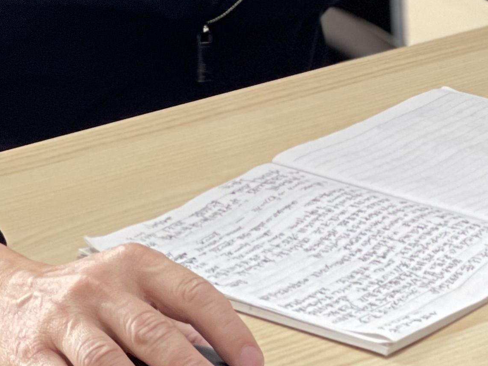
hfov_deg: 8.6
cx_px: 645
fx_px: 3200
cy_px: -239
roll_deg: +0.7
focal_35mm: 227
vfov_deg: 6.4
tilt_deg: -15.0
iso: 125
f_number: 2.2
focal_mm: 7.5
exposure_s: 1/50
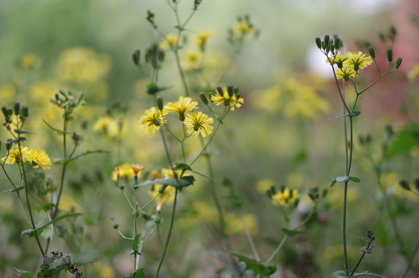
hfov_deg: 38.2
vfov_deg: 25.9
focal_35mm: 52
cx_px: 210
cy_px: 139
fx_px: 604
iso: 100
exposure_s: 1/500
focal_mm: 35
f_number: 2.4
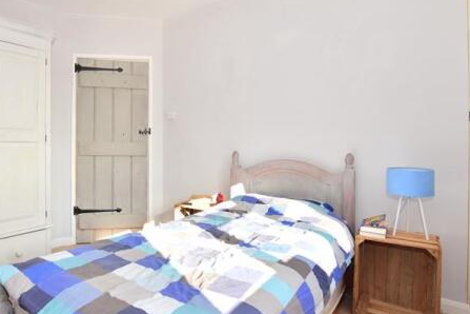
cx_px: 162
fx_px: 287
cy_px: 142
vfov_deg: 57.1
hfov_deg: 76.4
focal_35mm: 22
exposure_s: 1/160
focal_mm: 10
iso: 400
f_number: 6.3
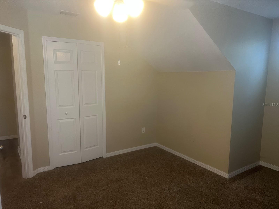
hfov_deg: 67.3
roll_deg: -0.6
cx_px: 140
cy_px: 104
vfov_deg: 53.1
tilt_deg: -6.7
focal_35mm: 26
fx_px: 210
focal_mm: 5.7
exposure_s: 1/86
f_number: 1.5
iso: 125
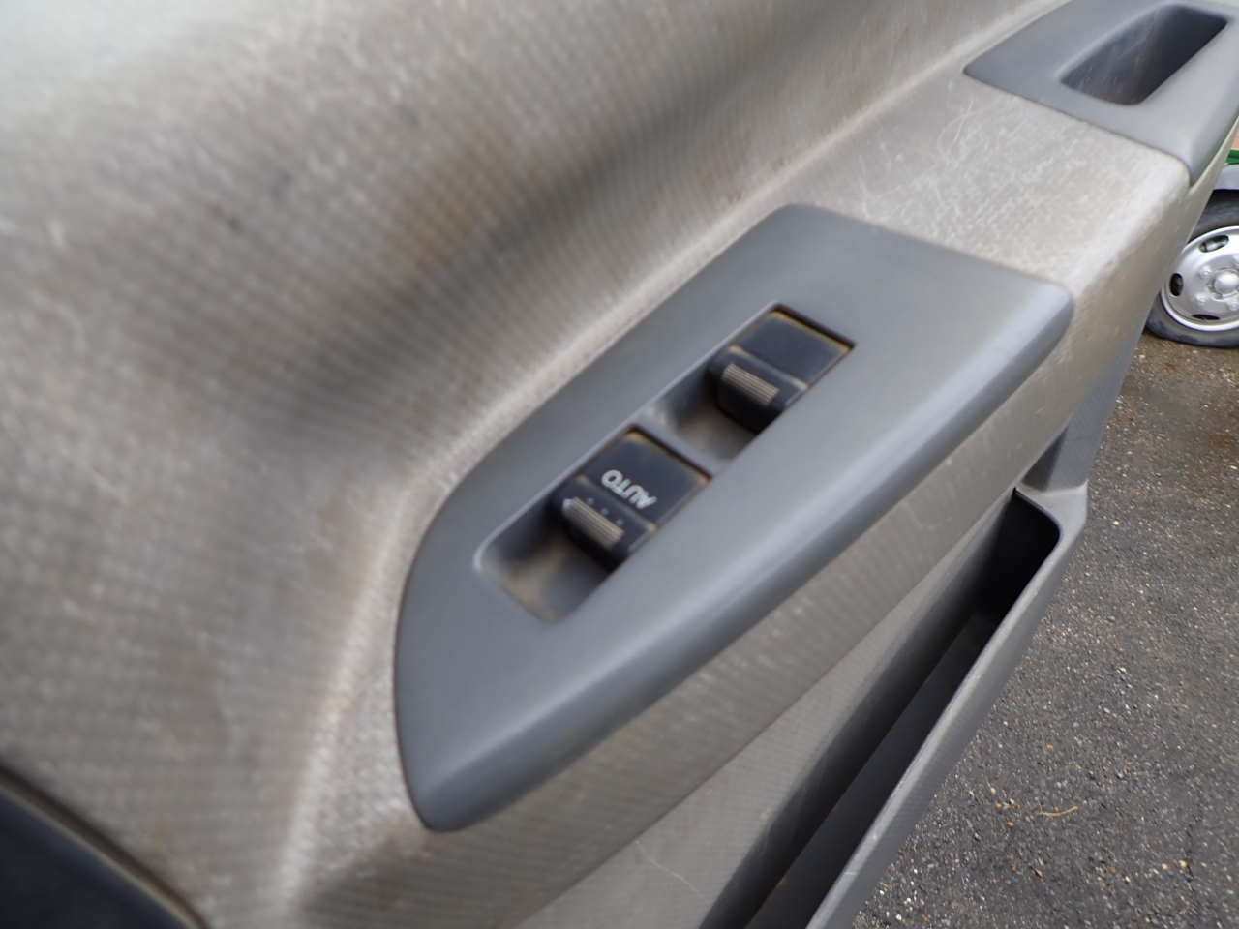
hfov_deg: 69.4
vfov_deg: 54.9
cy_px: 464
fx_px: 895
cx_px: 620
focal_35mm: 25
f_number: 2.8
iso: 100
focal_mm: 4.5
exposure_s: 1/400
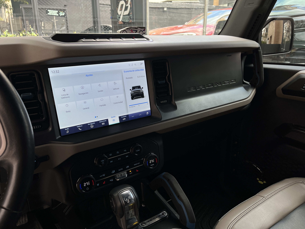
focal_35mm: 26
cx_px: 152
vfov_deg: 53.1
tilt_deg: -17.2
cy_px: 114
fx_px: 229
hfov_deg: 67.3
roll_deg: +0.3
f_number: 1.6
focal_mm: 5.1
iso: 50
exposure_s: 1/122
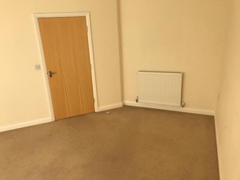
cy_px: 90
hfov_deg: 63.5
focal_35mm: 28
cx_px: 120
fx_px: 194
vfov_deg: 49.7
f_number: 1.8
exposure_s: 1/451
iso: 20
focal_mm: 3.99
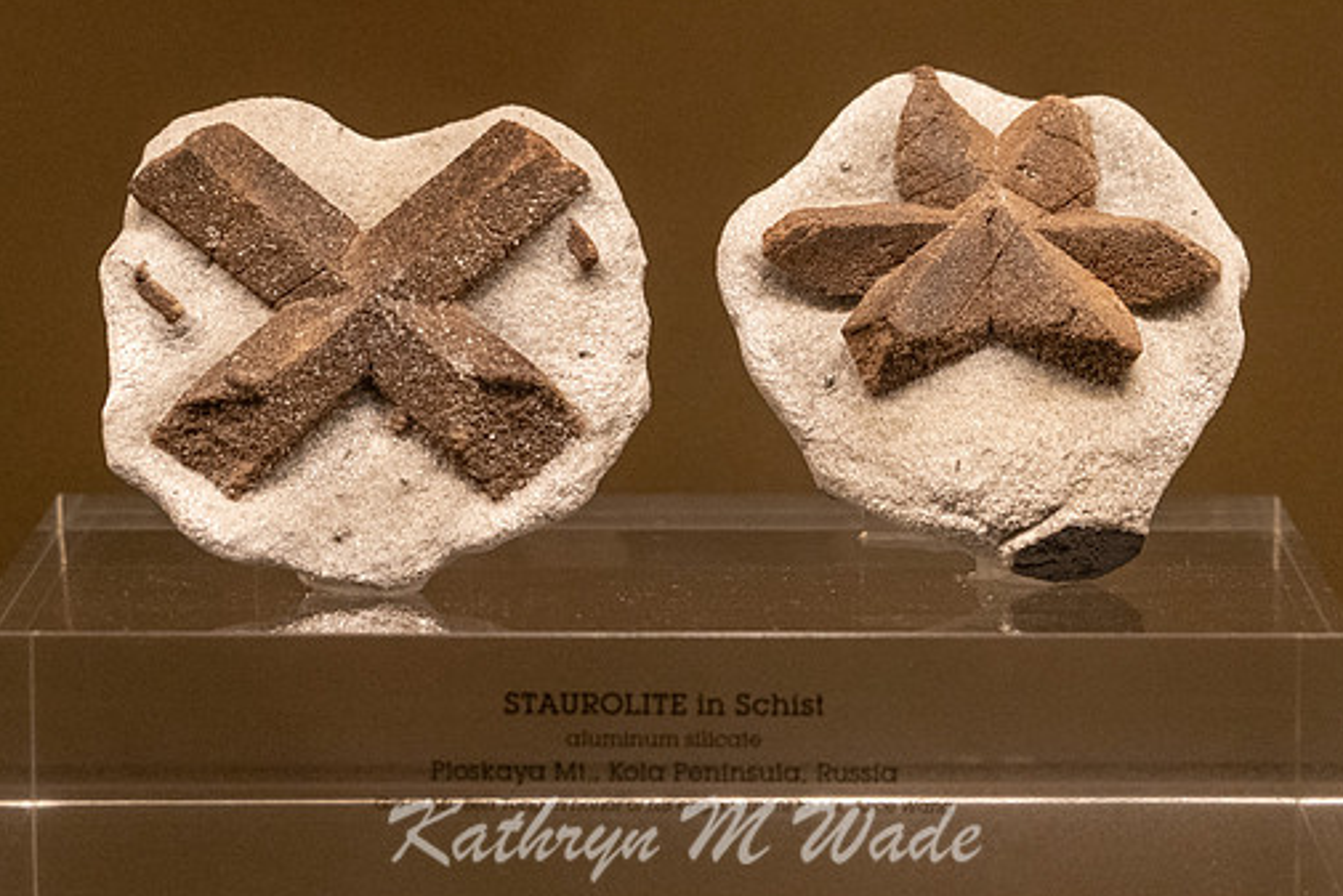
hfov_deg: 12.4
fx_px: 6157
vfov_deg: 8.3
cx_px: 760
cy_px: 372
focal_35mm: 165
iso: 5000
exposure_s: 1/125
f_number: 6.3
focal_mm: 108
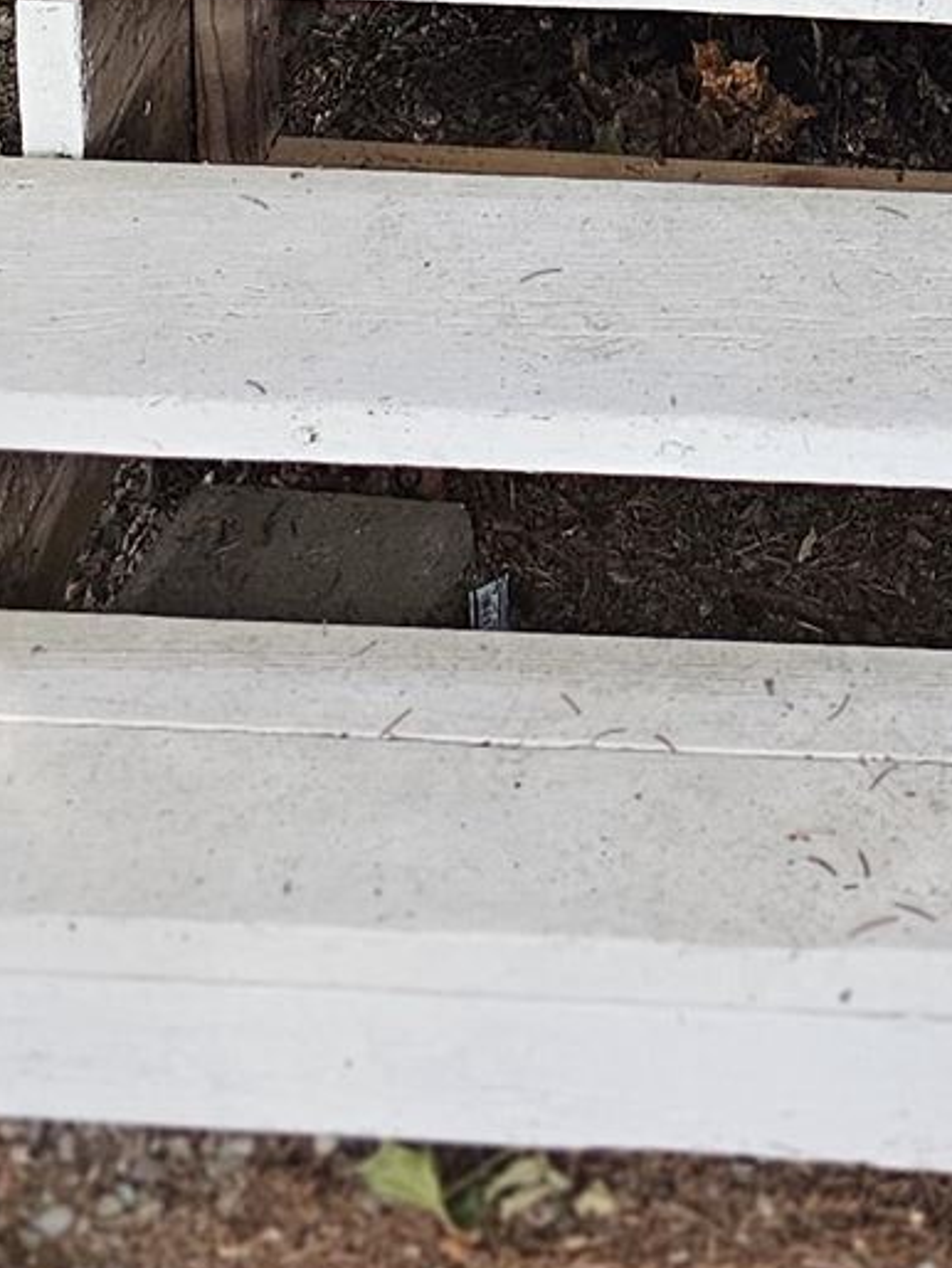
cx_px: 895
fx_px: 3774
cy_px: -1263
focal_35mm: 103
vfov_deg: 15.3
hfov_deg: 14.2
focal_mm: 6.3
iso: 250
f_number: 1.7
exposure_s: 1/120
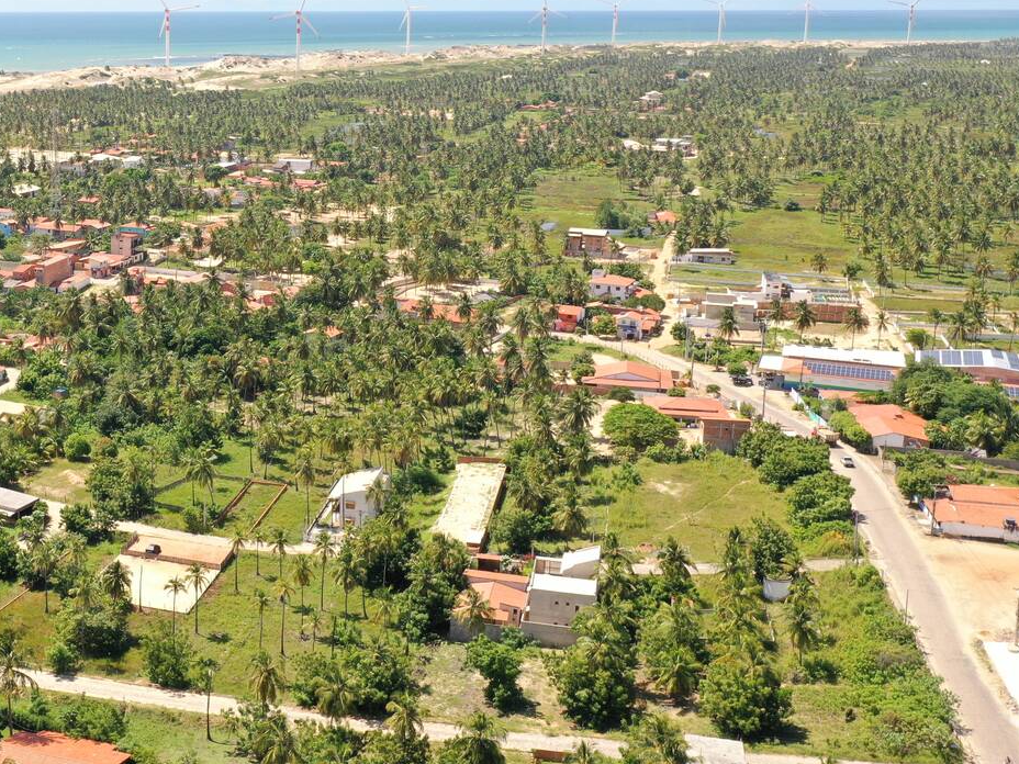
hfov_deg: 38.5
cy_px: 269
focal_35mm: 47
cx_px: 166
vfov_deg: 30.7
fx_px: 1384
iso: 100
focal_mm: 10.26
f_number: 5.6
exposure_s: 1/320
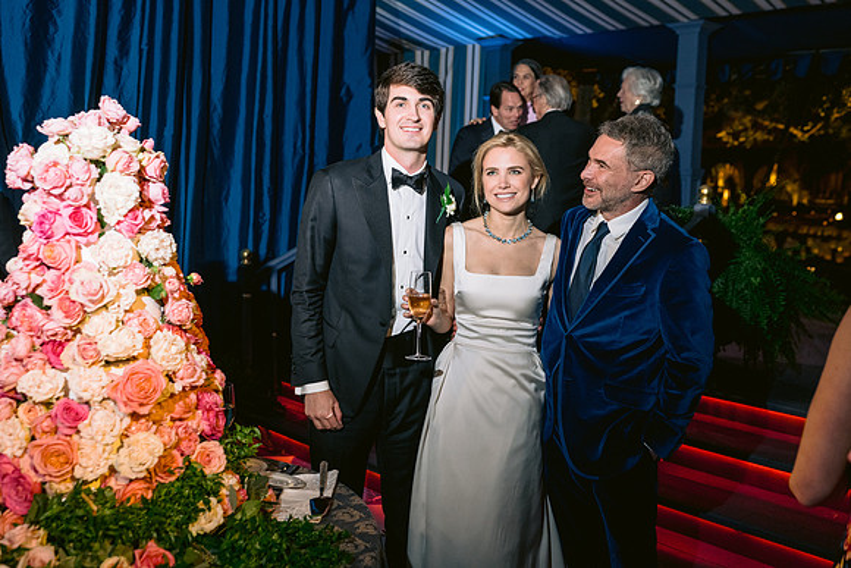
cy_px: 284
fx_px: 828
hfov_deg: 54.4
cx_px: 426
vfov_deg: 37.9
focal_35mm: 35
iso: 1000
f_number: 3.2
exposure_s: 1/80
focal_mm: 35
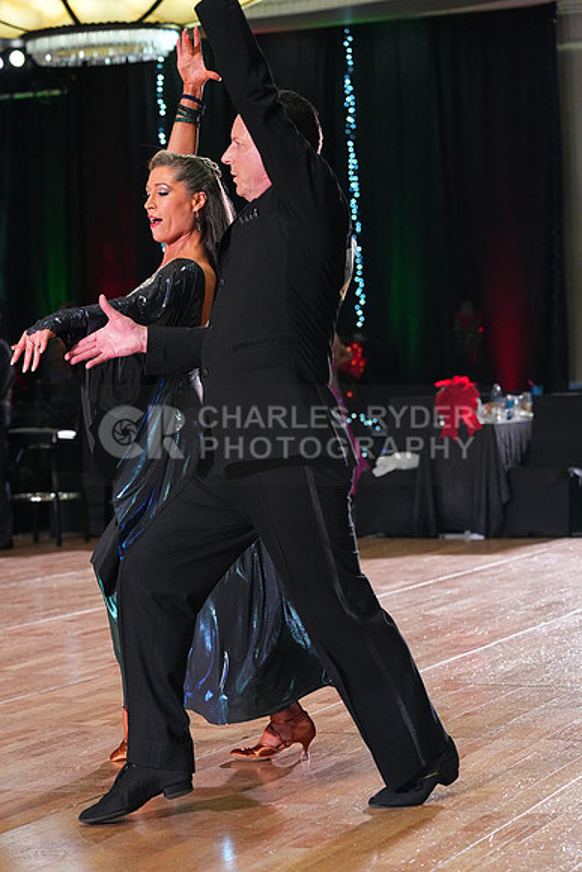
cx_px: 291
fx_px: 2254
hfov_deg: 14.7
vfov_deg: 21.9
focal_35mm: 93
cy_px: 436
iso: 6400
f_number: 4.5
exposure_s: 1/400
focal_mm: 93
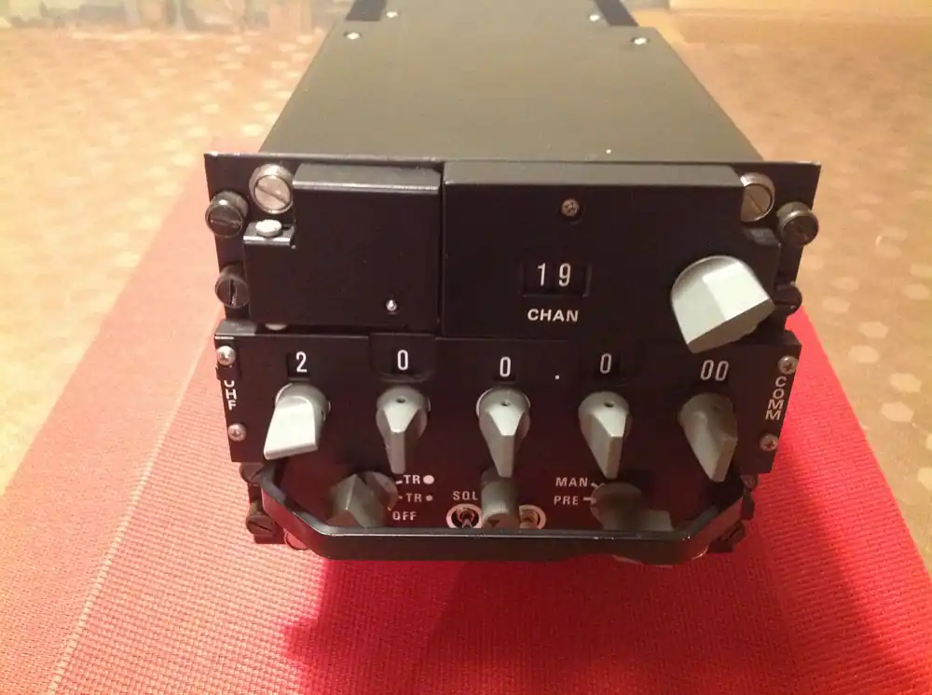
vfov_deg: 40.6
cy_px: 348
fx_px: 941
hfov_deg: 52.7
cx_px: 466
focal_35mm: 35
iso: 640
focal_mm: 4.28
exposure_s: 1/15
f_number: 2.4
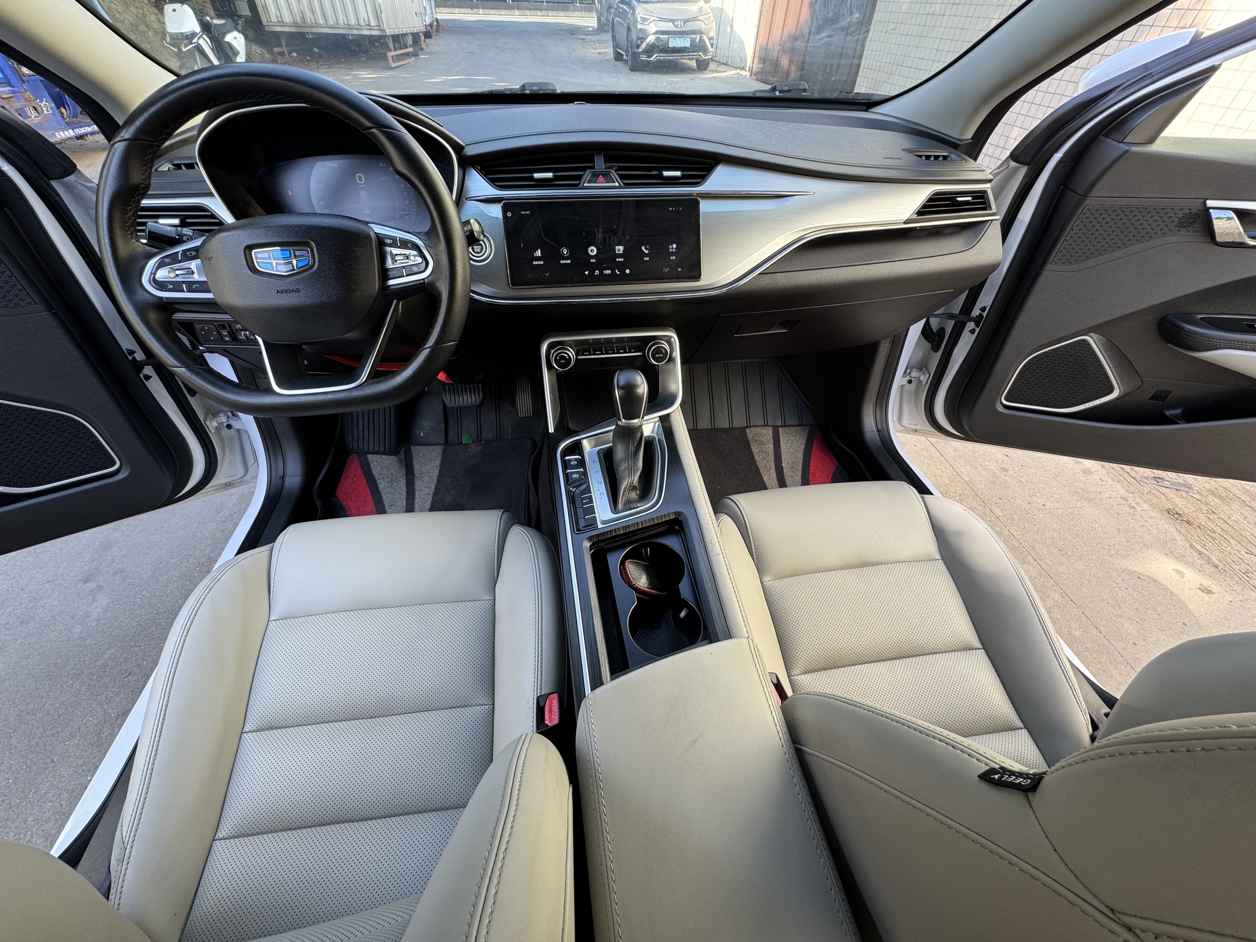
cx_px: 628
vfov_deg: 85.7
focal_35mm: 14
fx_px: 508
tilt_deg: -43.7
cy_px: 471
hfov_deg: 102.1
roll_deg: -1.4
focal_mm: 2.22
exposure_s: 1/99
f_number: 2.2
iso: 50
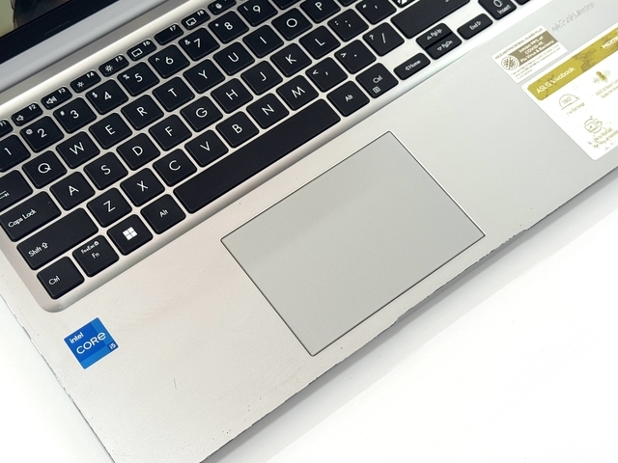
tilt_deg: -61.7
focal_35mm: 60
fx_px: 1071
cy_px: 204
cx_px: 295
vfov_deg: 24.4
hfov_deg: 32.2
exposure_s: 1/121
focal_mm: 6.76
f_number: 1.78
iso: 80
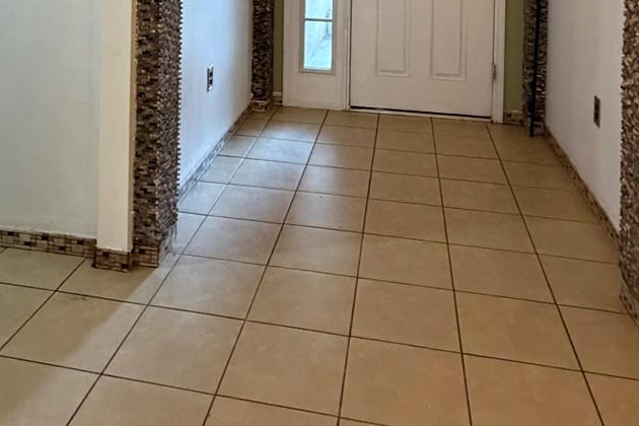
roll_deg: -0.3
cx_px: 269
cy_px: -79
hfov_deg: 51.7
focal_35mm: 37
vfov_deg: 30.7
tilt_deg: -0.9
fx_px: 657
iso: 800
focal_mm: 2.22
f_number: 2.2
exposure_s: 1/60
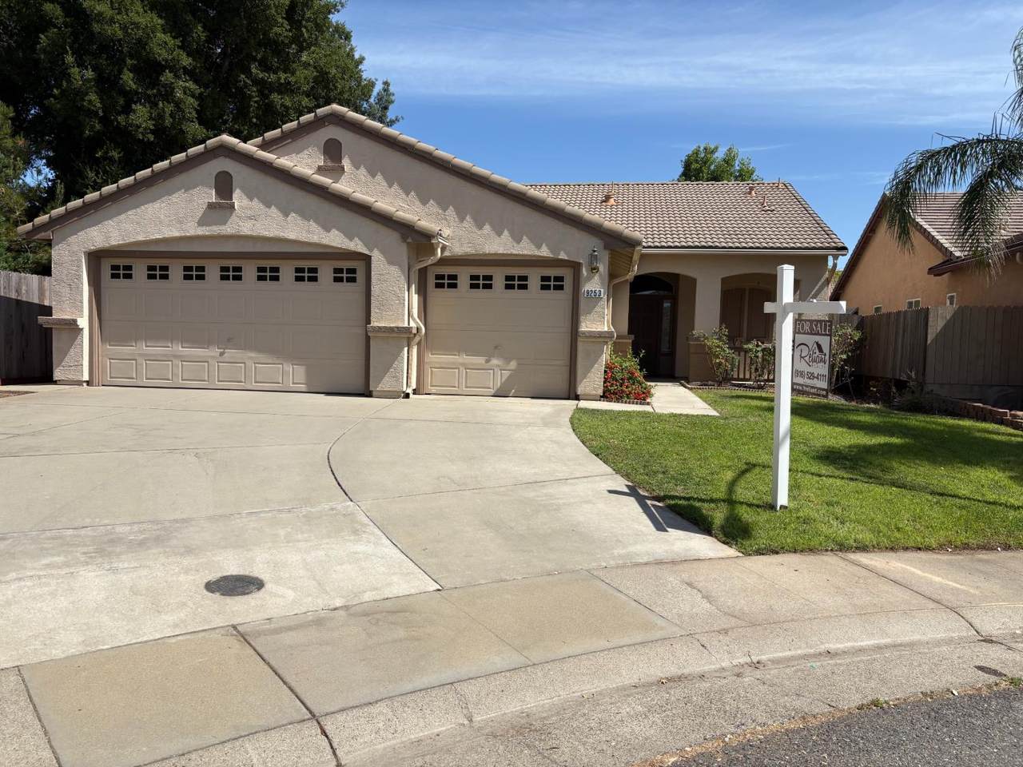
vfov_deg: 53.1
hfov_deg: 67.3
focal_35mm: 26
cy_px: 384
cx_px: 512
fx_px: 768
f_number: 1.6
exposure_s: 1/4065
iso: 50
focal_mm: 5.96
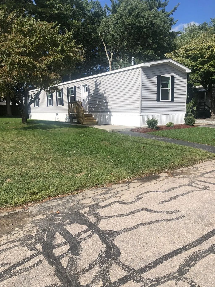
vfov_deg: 63.4
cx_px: 108
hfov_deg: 49.8
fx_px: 232
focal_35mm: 28
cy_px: 144
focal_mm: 3.99
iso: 20
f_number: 1.8
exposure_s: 1/2088
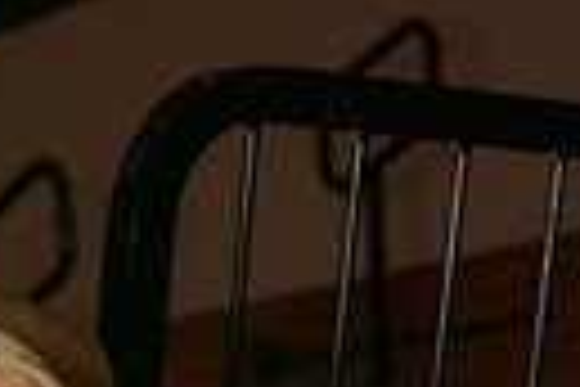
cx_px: 31
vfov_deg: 7.7
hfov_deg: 12.2
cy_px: 932
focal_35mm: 167
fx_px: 2690
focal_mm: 48
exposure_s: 1/250
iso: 125
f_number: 5.6
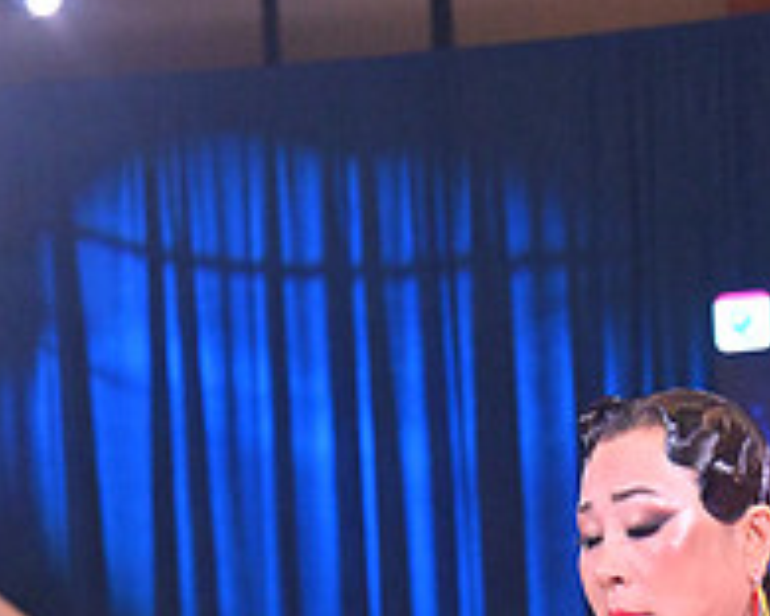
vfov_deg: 7.7
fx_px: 4444
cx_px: 693
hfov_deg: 9.9
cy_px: 1133
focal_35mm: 195
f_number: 7.1
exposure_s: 1/400
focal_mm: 70
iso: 4000
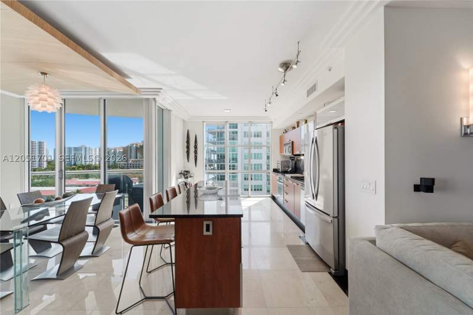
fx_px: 184
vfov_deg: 81.2
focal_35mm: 14
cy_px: 158
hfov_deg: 104.3
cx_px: 236
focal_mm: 14
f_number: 14
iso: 100
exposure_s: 1/6
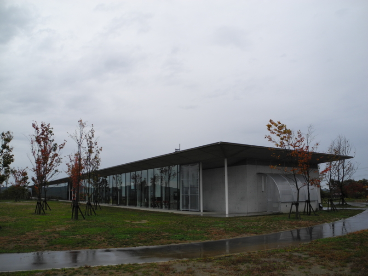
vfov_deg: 49.7
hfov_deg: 63.4
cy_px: 138
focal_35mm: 28
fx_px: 298
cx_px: 184
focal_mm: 6
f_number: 3.2
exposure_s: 1/1033
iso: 100
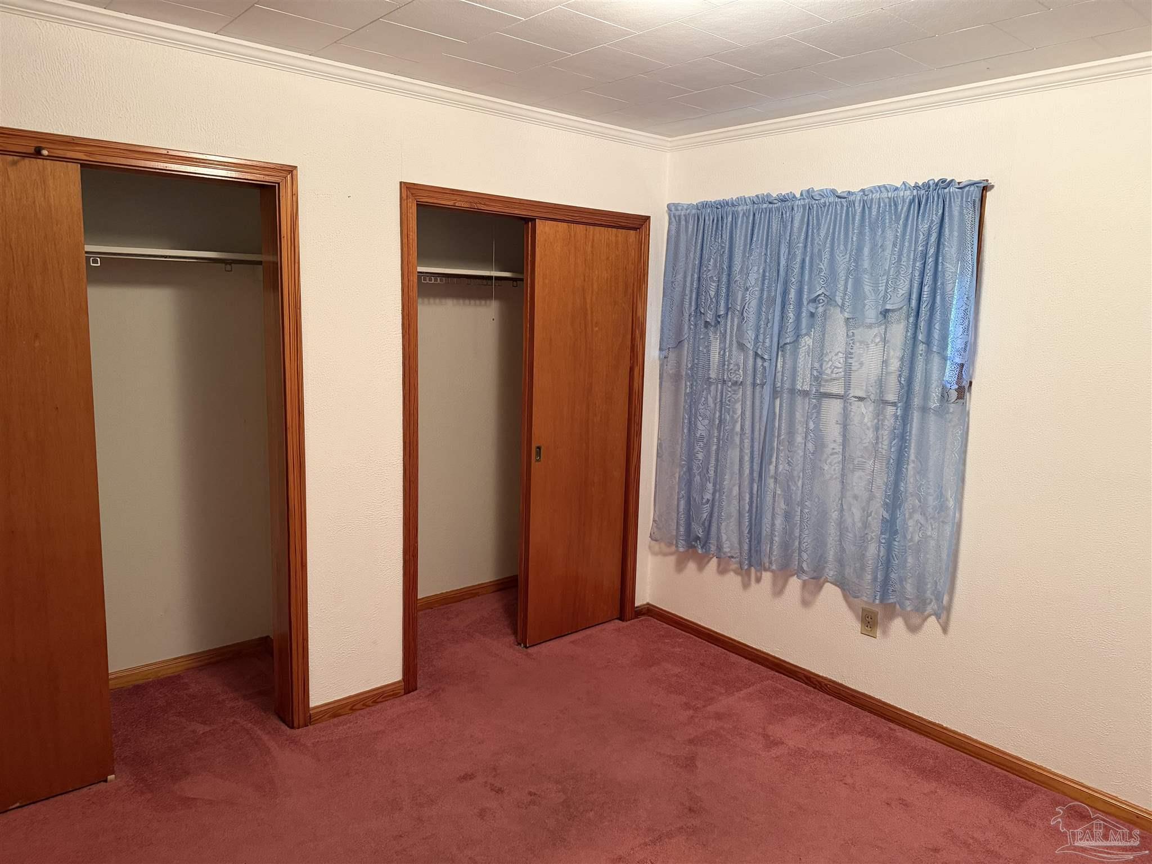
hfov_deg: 71.6
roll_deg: -1.1
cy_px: 432
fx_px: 799
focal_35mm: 24
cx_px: 576
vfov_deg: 56.8
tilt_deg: -8.1
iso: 400
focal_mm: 6.76
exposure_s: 1/60
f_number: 1.78
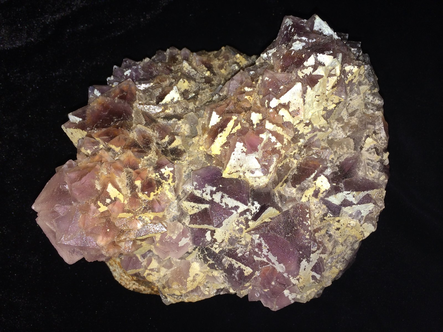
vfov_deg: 46.8
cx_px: 222
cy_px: 166
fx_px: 384
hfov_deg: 60.0
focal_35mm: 30
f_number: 2.2
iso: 32
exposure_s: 1/59
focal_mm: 4.12
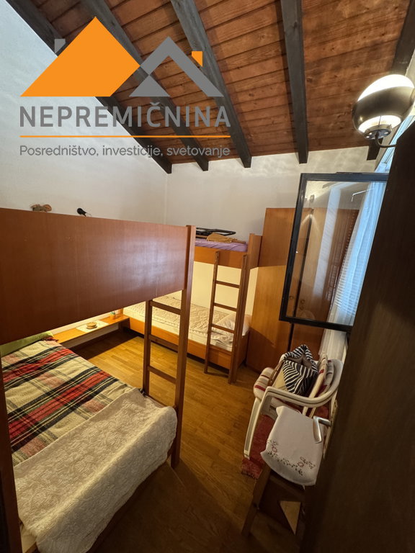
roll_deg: -5.1
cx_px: 208
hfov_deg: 85.7
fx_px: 224
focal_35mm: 14
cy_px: 276
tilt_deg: -10.3
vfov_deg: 102.1
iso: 640
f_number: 2.2
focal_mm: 2.22
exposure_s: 1/50
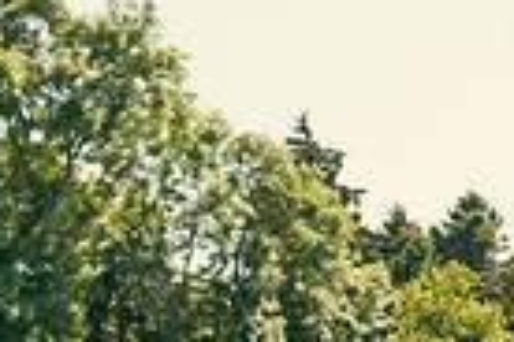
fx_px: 2042
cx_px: 592
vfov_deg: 9.1
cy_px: 649
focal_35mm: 143
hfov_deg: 14.0
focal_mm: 34
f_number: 6.3
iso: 125
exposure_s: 1/200
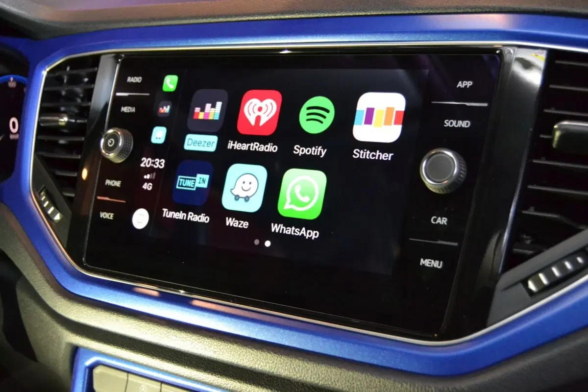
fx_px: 686
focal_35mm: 42
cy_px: 196
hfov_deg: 46.4
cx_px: 294
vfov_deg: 31.9
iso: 3200
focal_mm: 28
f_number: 4
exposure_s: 1/40
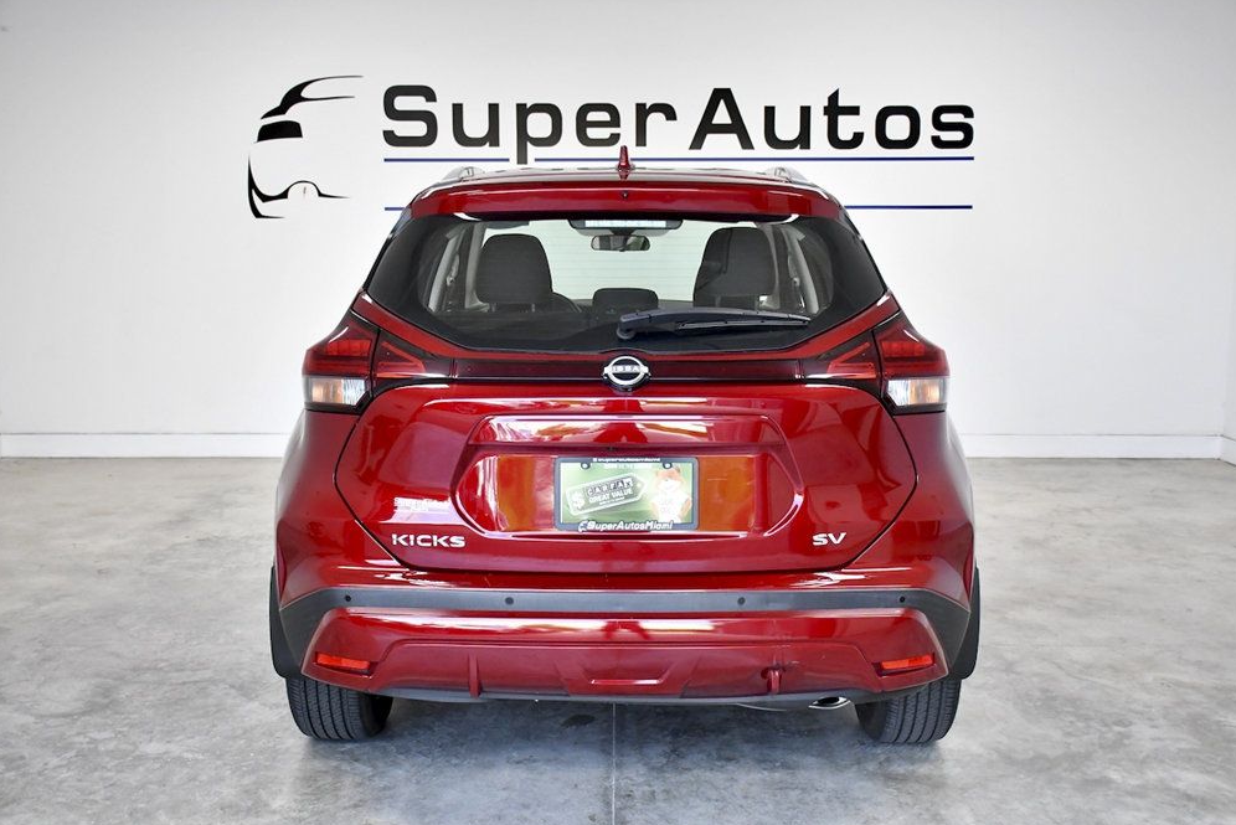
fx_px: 1271
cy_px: 409
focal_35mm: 37
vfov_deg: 36.0
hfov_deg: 51.9
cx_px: 628
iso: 2500
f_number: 3.8
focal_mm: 24
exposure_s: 1/800
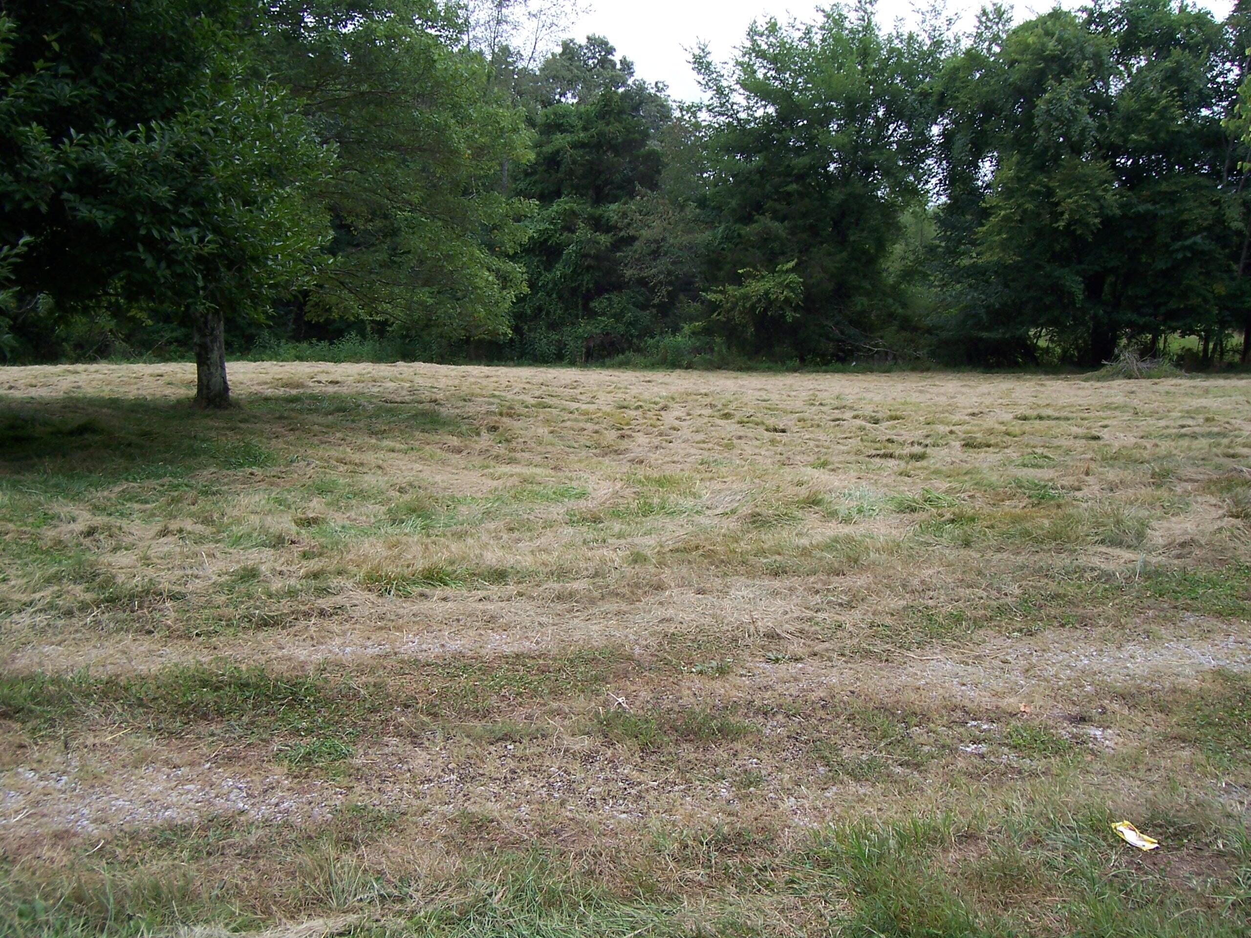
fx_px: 1229
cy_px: 469
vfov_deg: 41.8
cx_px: 626
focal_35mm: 34
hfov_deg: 54.0
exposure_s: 1/250
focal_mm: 5.6
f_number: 5.6
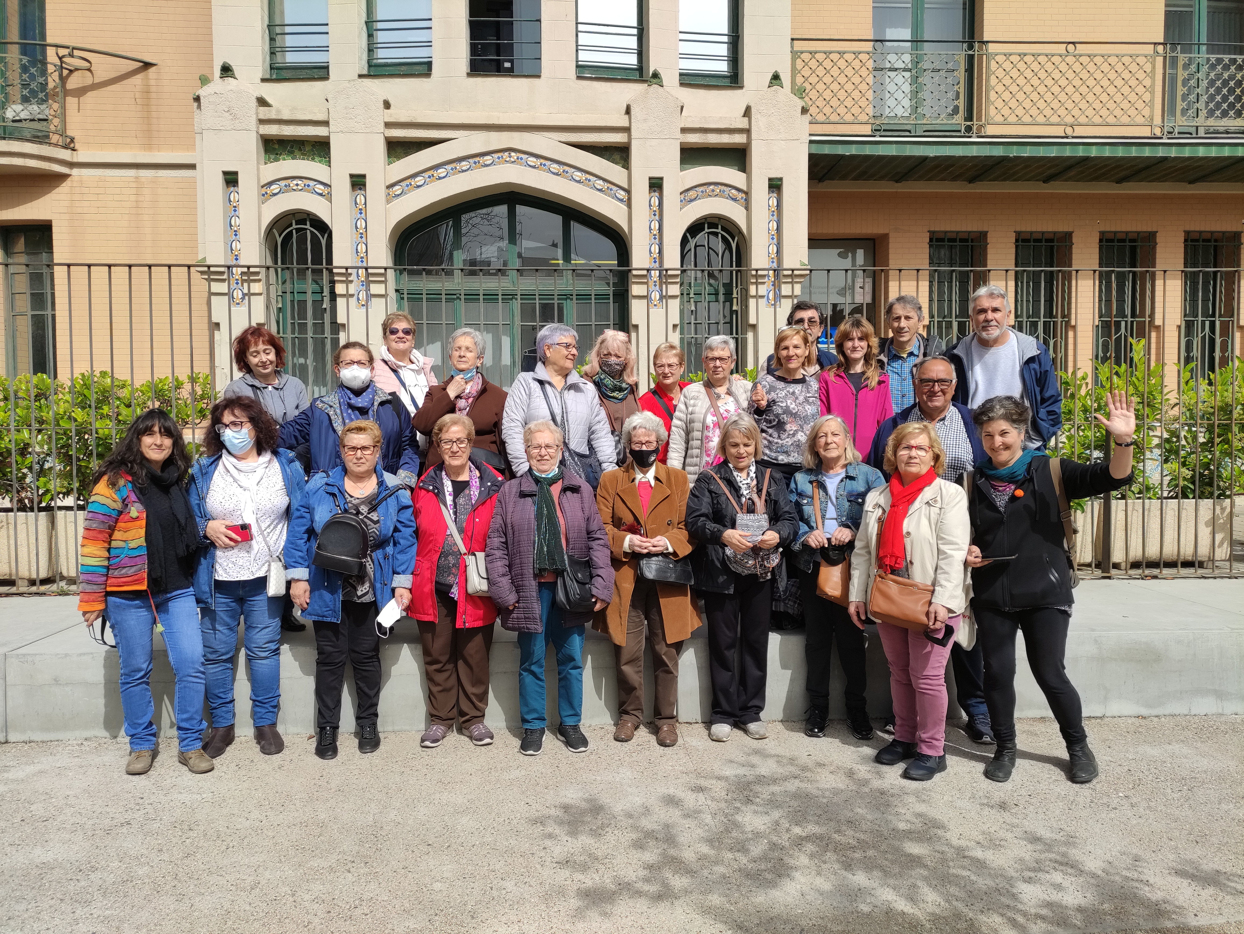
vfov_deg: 54.9
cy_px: 467
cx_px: 622
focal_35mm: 25
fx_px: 899
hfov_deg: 69.4
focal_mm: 5.43
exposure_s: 1/1338
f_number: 1.89
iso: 50
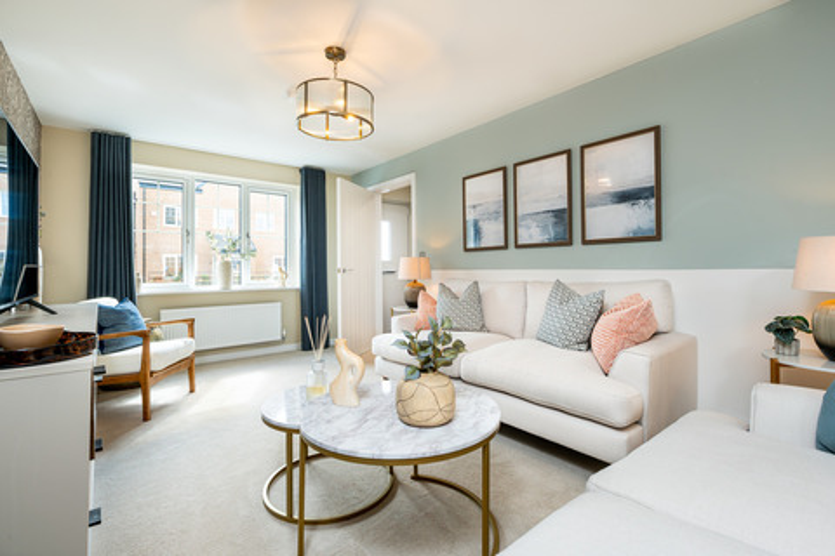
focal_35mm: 16
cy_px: 278
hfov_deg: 96.7
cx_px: 418
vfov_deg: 73.7
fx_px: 371
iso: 200
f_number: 10
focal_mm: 16
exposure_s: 1/10
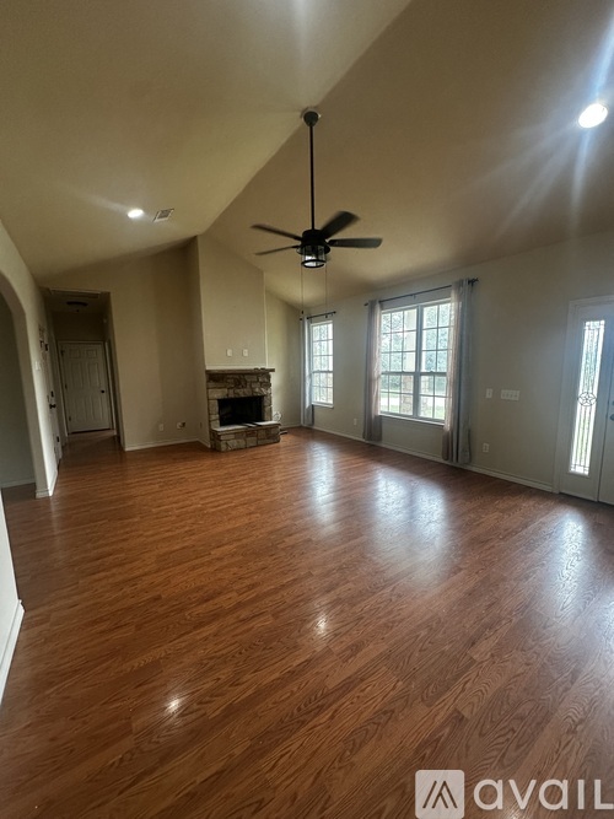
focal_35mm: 14
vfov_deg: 102.1
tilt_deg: -6.7
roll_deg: +0.1
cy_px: 410
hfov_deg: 85.7
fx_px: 331
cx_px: 307
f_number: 2.2
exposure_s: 1/120
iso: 200
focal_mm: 2.22
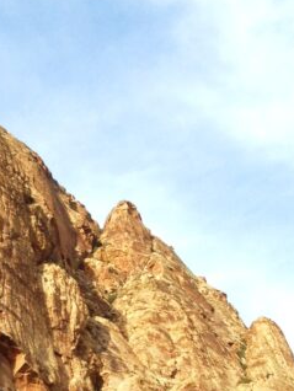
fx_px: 1493
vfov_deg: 13.8
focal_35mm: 132
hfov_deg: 11.0
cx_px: -66
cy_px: 633
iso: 50
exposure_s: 1/290
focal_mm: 4.28
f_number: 2.4
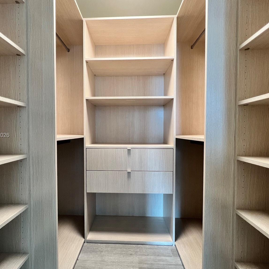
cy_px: 136
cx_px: 124
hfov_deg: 87.3
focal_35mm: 16
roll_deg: +0.0
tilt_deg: -1.3
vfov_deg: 87.4
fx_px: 141
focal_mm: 1.57
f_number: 1.8
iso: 200
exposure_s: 1/60
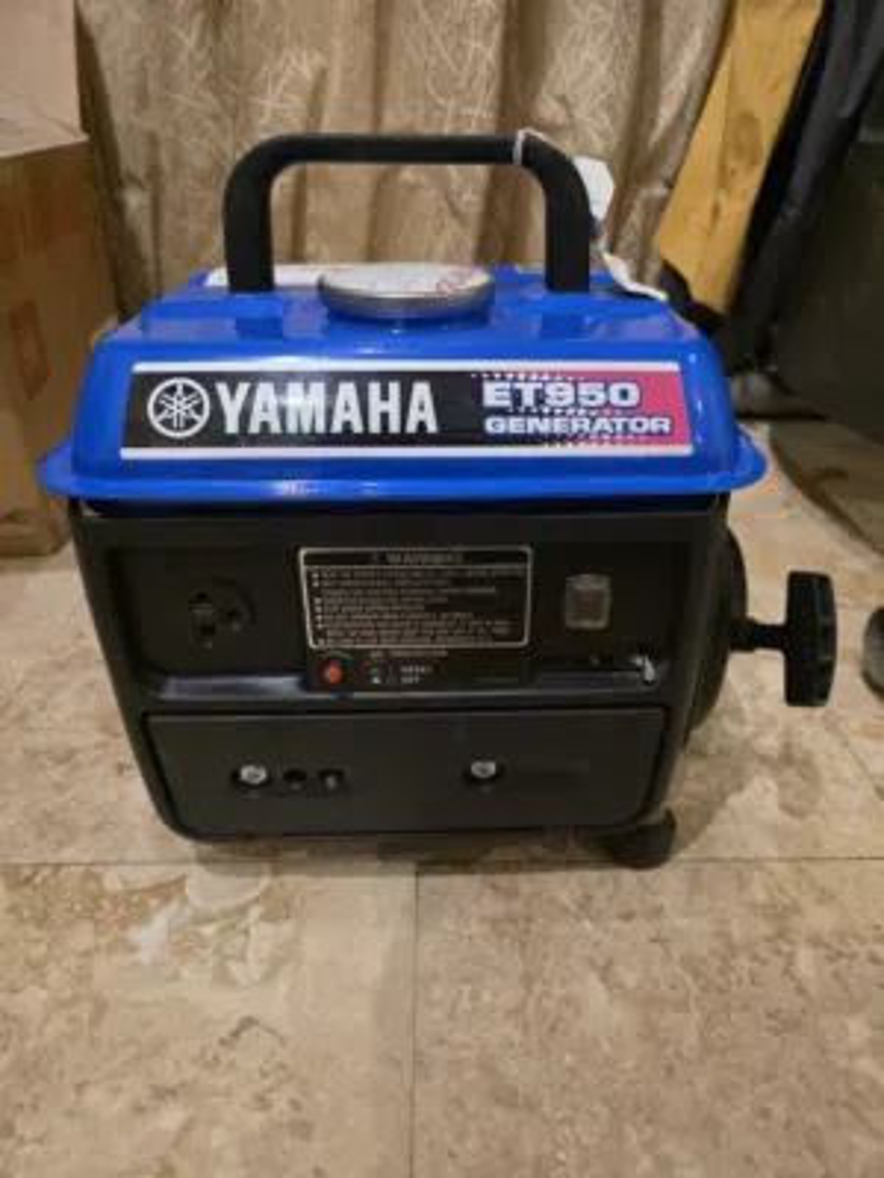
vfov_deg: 73.9
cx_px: 442
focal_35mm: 23
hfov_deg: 58.9
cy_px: 589
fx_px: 783
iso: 1600
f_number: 1.7
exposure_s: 1/100
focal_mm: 6.3
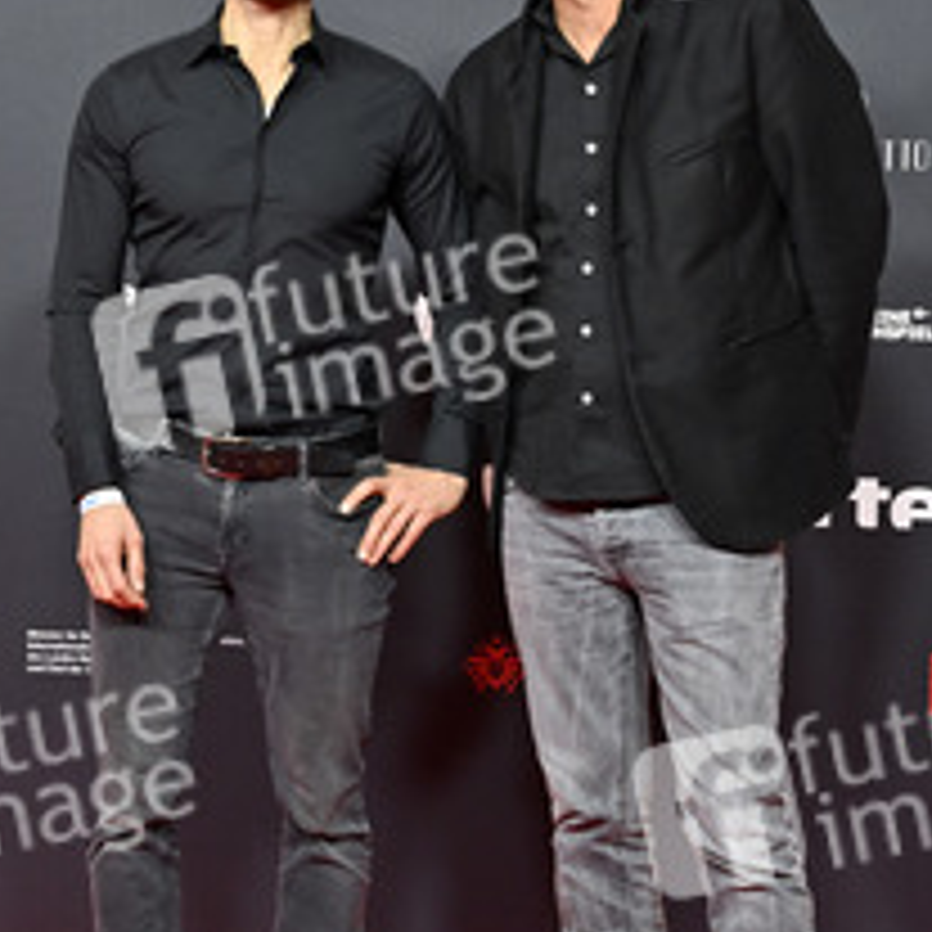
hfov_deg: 25.0
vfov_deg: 24.9
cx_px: 455
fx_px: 2102
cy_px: 567
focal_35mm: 69
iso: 1250
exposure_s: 1/200
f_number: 5
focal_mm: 42
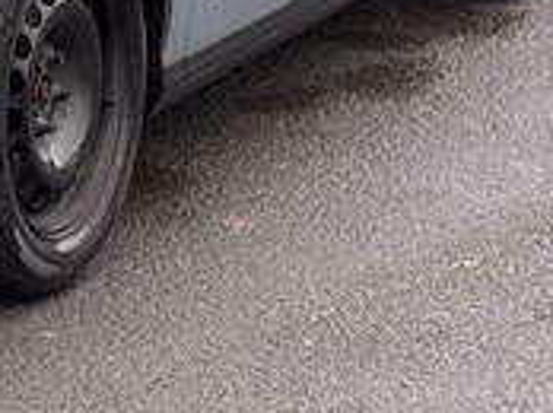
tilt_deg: -13.1
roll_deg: +0.4
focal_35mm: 177
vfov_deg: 8.3
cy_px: -64
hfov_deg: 10.9
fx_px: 2824
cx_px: -207
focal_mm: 6.86
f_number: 1.78
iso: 64
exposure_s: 1/143
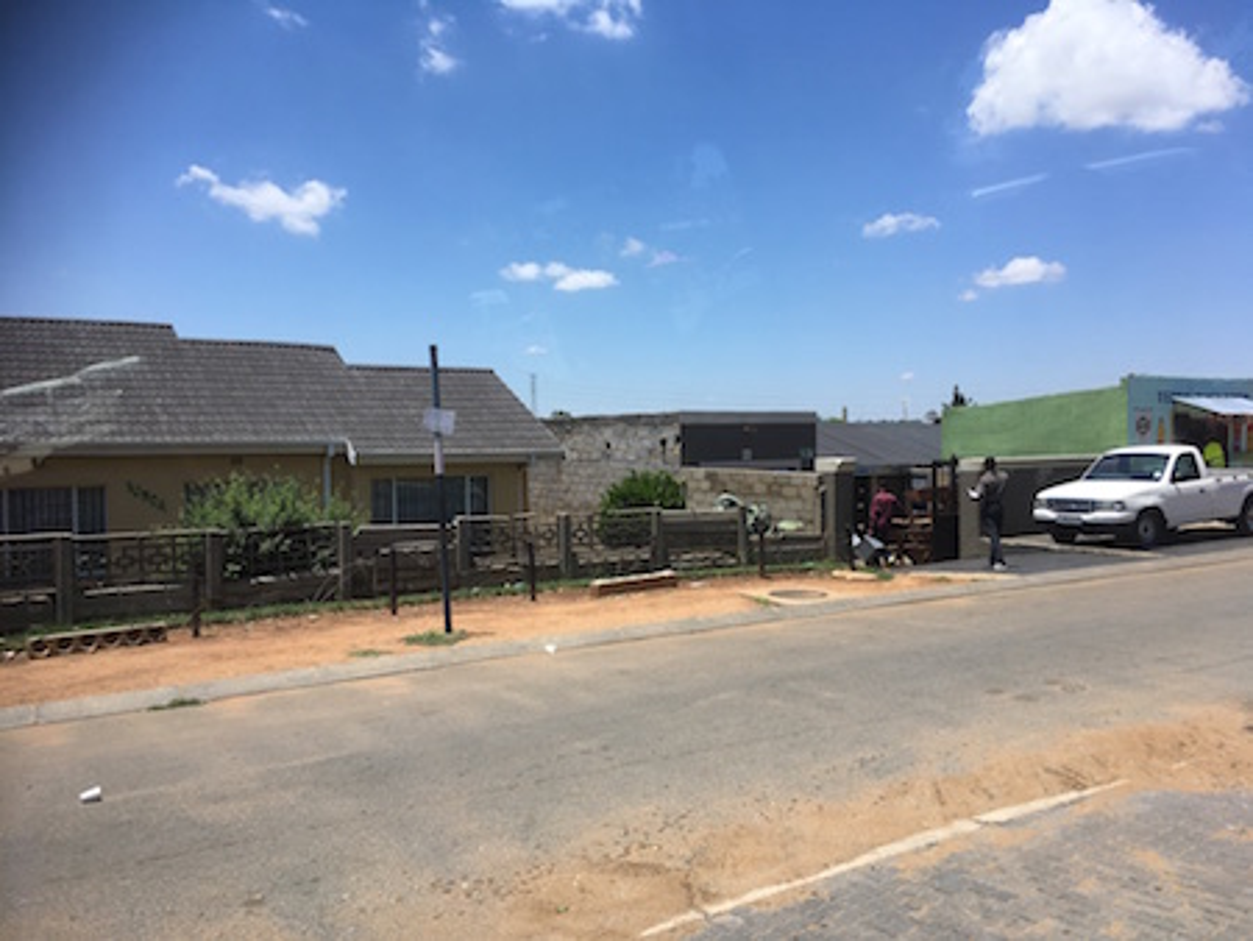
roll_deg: +1.4
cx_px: 626
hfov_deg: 61.6
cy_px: 470
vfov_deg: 48.3
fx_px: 1050
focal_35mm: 29
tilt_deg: -3.5
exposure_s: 1/962
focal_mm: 4.15
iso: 25
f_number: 2.2
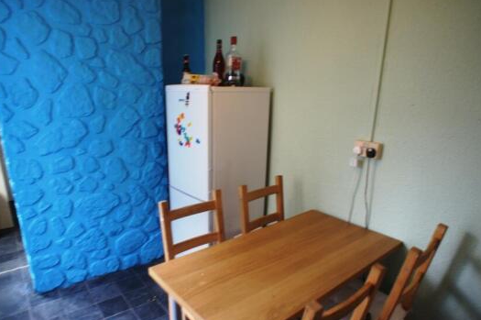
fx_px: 400
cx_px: 229
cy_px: 194
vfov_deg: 43.3
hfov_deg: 61.9
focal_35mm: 30
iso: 320
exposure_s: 1/30
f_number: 2.8
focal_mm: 16
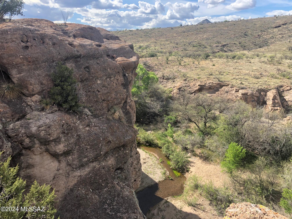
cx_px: 146
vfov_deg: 49.7
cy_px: 110
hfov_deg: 63.4
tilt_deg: -16.3
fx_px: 236
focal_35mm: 28
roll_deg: -1.0
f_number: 1.8
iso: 20
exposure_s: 1/906
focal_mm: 4
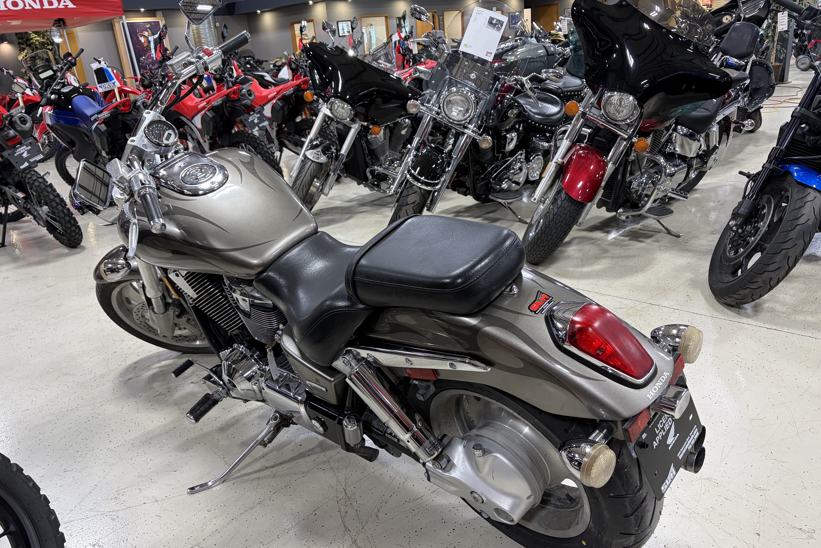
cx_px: 408
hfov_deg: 65.5
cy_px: 289
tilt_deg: -22.2
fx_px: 639
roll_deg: +6.5
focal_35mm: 28
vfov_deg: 46.4
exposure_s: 1/60
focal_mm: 5.96
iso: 125
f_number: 1.6
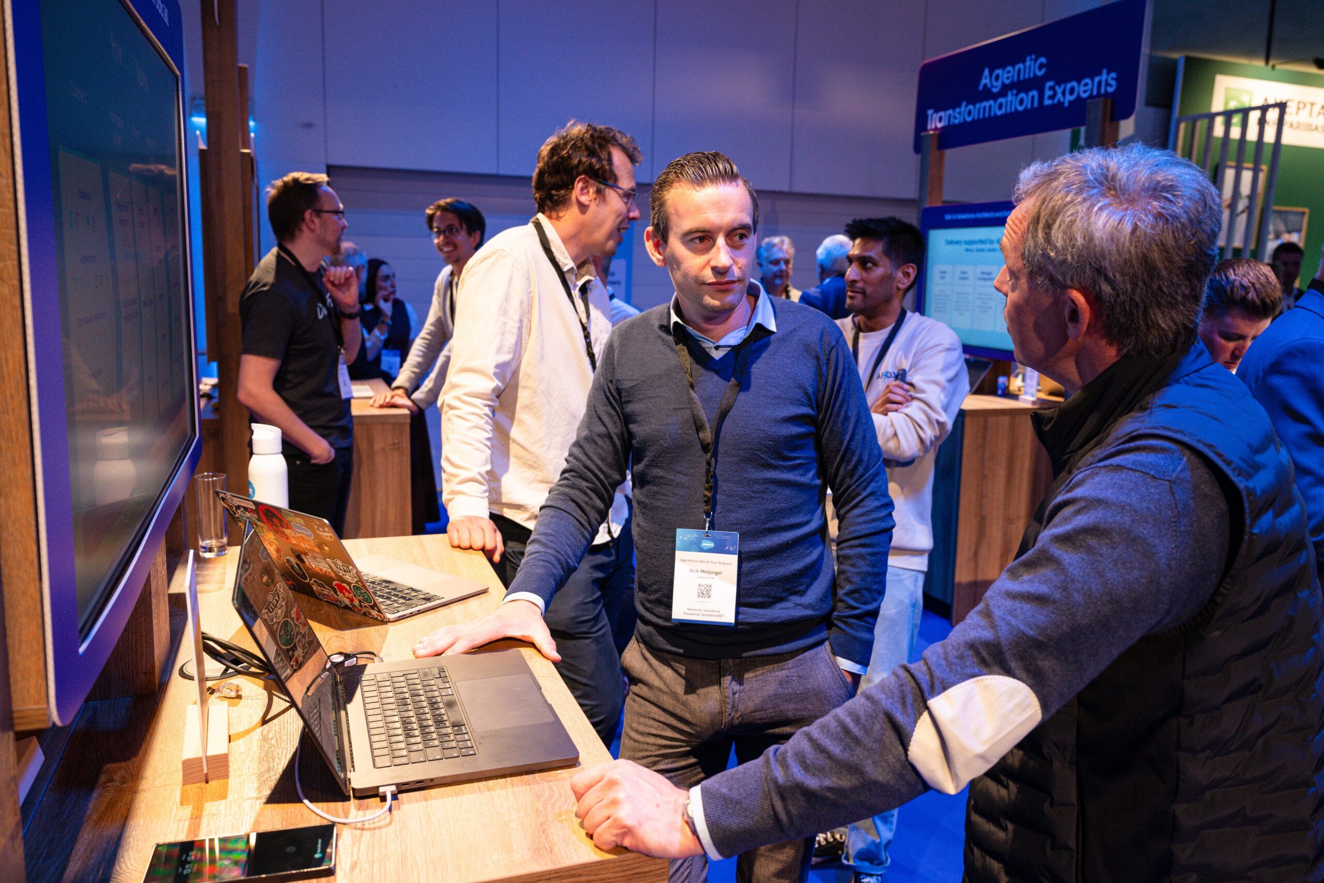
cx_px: 700
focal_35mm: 29
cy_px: 427
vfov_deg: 45.1
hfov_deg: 63.8
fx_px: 1062
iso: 1100
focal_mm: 26
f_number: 4
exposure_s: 1/250
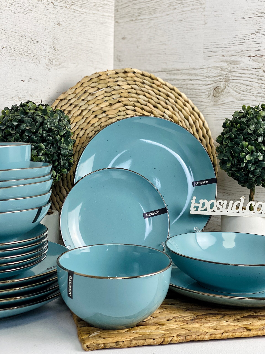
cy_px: 177
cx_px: 132
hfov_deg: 28.0
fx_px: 531
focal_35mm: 52
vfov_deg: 36.8
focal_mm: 6
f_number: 2
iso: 50
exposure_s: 1/100
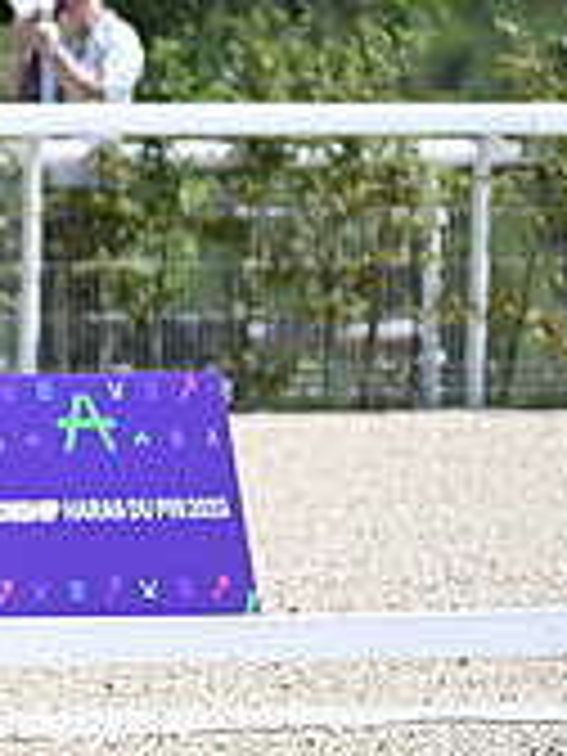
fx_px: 28937
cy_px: 151
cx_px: -580
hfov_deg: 1.1
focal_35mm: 1325
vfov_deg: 1.5
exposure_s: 1/1600
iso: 400
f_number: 4.5
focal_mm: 400
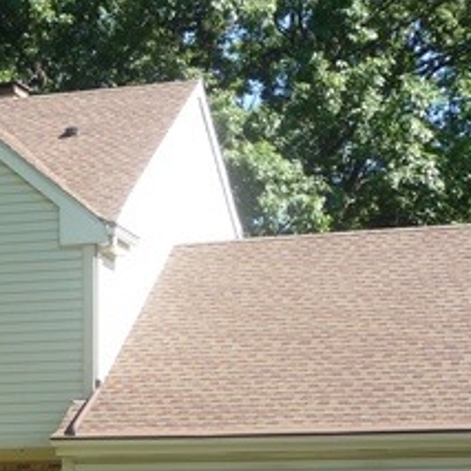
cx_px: 31
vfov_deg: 16.2
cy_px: 444
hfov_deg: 16.2
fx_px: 1632
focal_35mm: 106
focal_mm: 6.7
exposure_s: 1/200
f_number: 3.9
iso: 100
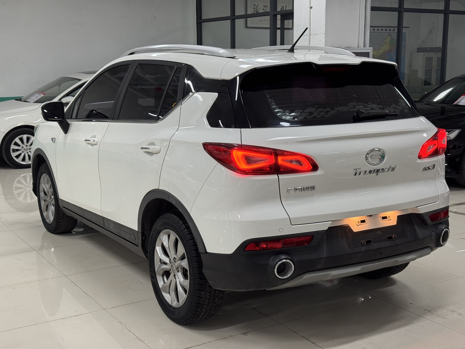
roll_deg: +0.4
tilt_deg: -9.7
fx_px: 645
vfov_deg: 30.3
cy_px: 174
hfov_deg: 39.7
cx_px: 232
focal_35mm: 48
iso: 125
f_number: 1.78
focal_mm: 6.76
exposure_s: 1/100
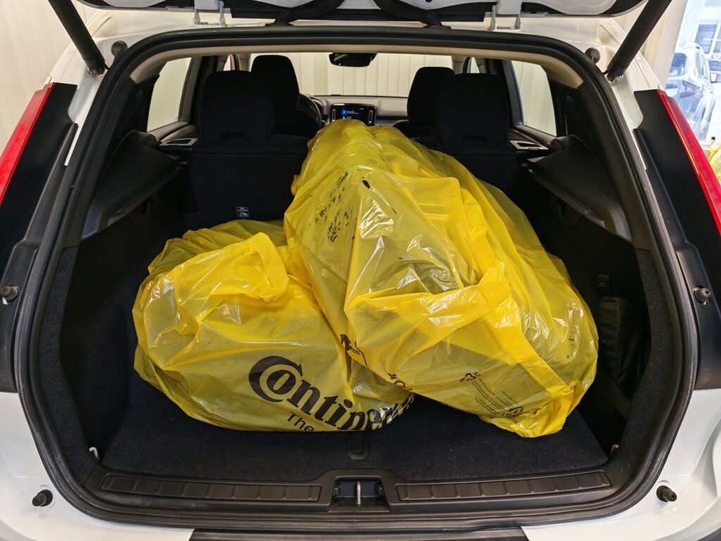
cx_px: 360
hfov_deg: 73.9
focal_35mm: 23
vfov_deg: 58.9
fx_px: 479
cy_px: 270
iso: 80
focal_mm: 5.4
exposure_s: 1/50
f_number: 1.6
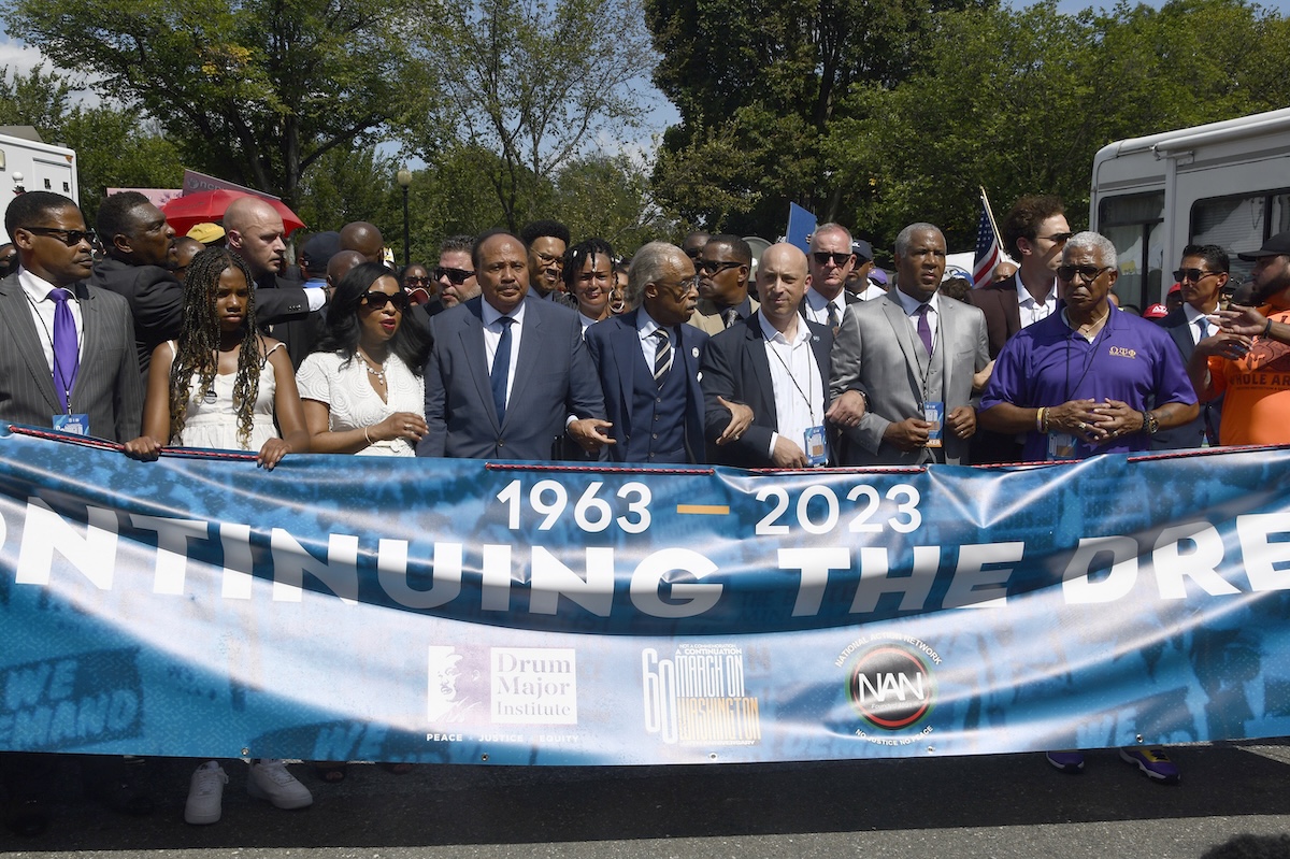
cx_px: 645
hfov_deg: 49.6
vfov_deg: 34.2
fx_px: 1397
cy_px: 430
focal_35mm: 39
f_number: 13
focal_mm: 26
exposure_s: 1/640
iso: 200
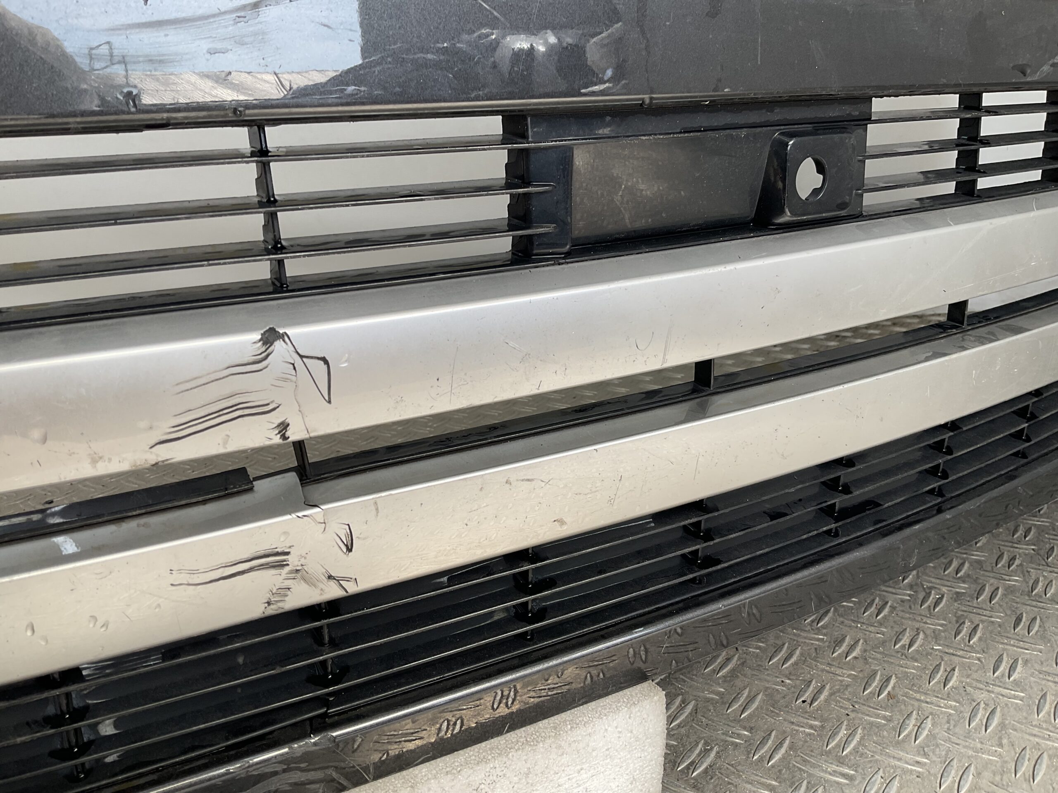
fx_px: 886
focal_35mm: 29
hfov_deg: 61.7
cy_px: 396
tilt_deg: -18.6
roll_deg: +1.5
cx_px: 529
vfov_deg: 48.2
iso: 16
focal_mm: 3
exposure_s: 1/327
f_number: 1.8
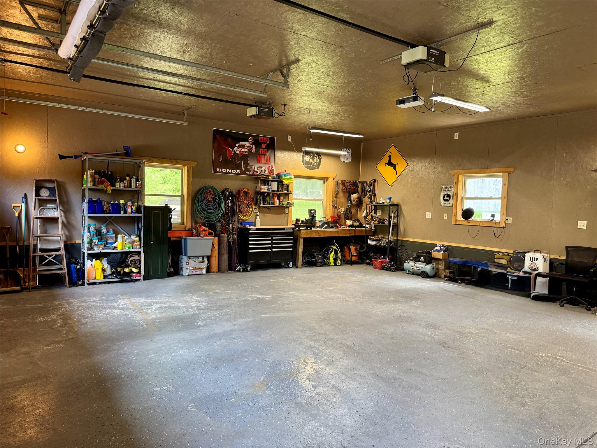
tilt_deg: -2.7
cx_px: 298
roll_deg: -2.5
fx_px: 414
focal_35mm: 24
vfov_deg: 56.8
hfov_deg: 71.6
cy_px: 224
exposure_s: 1/60
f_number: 1.78
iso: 200
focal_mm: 6.76
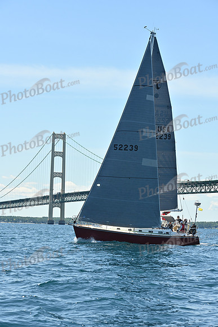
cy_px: 164
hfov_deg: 14.0
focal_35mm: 98
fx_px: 890
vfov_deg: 20.8
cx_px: 109
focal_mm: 98
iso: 320
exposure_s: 1/1000
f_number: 8
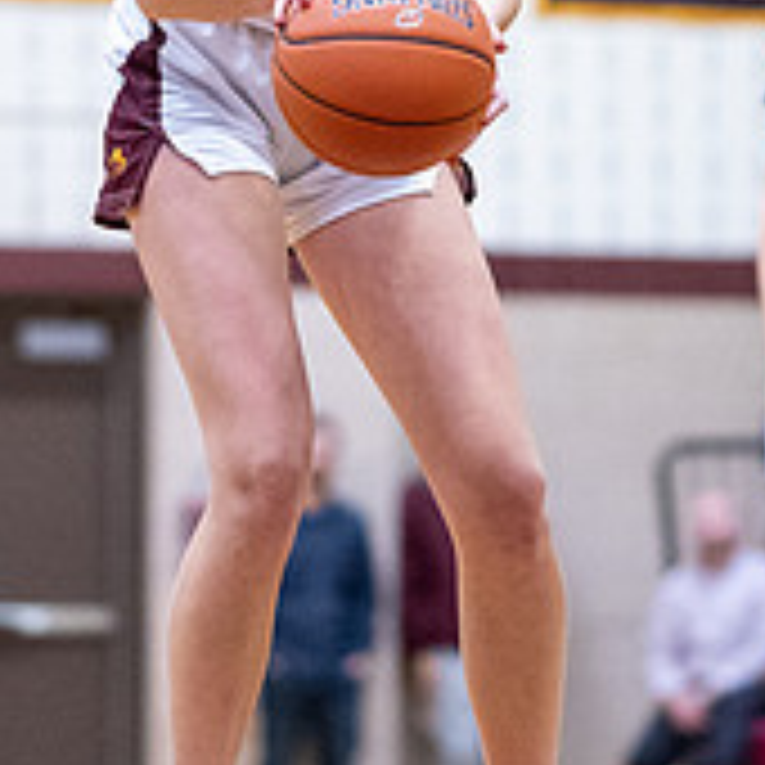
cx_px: 410
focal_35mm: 414
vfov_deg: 4.2
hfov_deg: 4.2
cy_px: 40
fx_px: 10351
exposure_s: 1/1250
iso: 4000
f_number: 1.8
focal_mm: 85
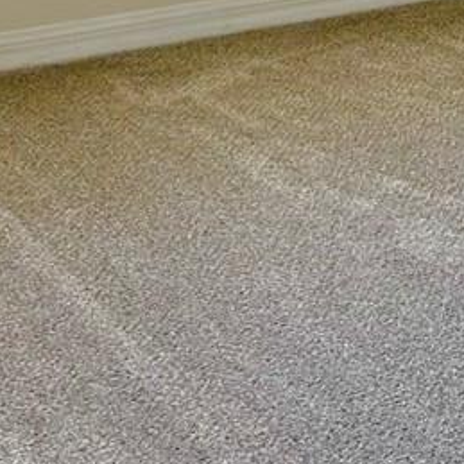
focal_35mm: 142
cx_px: 885
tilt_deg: -5.8
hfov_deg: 11.3
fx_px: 2153
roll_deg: -0.9
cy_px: -426
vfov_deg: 11.3
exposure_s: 1/121
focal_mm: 5.7
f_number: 1.5
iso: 80
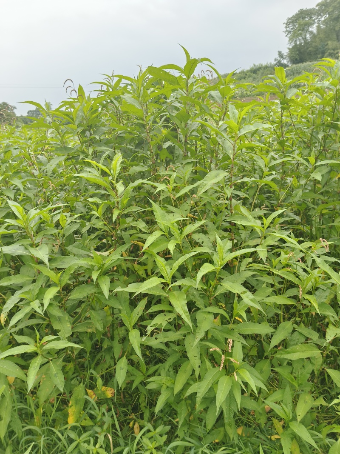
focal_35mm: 25
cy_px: 227
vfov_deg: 69.4
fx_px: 327
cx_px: 170
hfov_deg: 54.9
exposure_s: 1/100
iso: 330
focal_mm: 4.84
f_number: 1.79
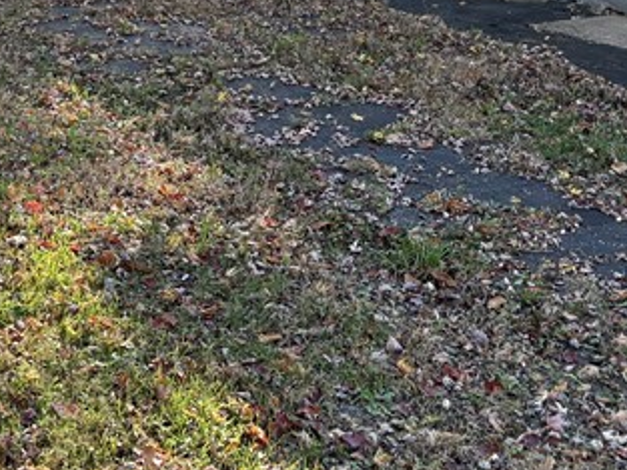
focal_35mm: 85
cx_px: 32
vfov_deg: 15.9
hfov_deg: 22.3
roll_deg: +0.1
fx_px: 1540
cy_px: -242
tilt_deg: +0.0
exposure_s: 1/352
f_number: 1.6
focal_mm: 5.96
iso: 64
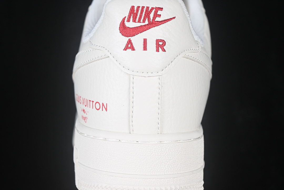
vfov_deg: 18.2
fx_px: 592
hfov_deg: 27.0
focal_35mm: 75
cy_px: 95
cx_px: 142
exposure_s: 1/80
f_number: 7.1
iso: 160
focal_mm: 50
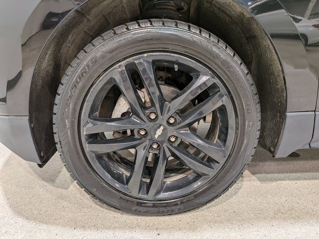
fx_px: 221
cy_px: 120
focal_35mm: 24
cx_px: 160
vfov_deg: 56.8
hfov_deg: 71.6
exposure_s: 1/120
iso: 27
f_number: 1.7
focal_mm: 4.53
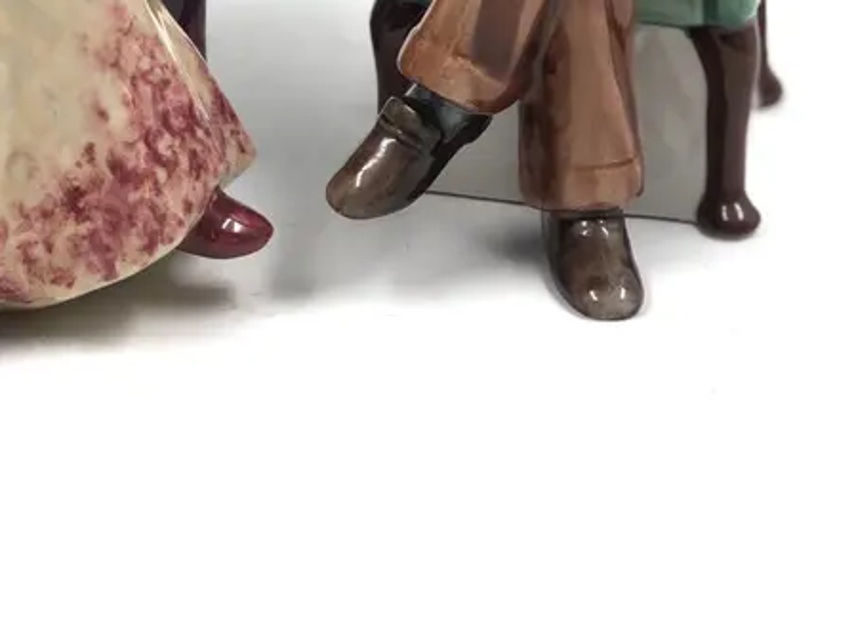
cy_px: -244
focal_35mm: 130
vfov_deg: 11.1
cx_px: 219
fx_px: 3216
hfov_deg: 15.1
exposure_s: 1/100
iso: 25
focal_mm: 6.6
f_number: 2.8
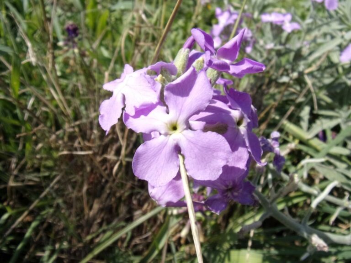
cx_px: 176
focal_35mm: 24
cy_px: 132
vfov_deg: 56.8
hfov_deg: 71.6
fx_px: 243
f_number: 10.8
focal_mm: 4.3
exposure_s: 1/100
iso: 80
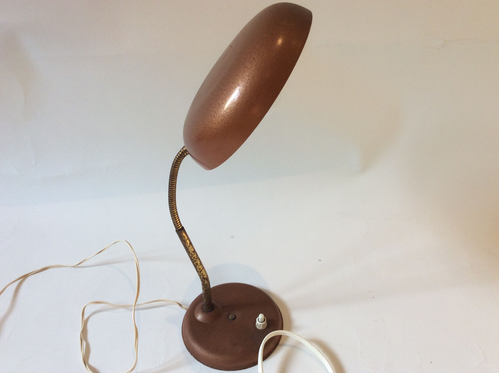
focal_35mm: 32
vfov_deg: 44.1
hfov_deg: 56.9
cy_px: 186
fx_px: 461
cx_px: 250
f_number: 2.4
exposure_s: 1/50
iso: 40
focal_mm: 3.3
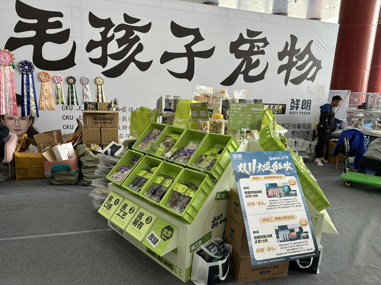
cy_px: 142
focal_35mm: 24
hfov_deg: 71.6
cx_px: 190
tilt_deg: -10.7
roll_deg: -2.2
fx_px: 264
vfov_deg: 56.8
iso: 80
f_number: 1.78
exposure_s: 1/100
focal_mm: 6.86
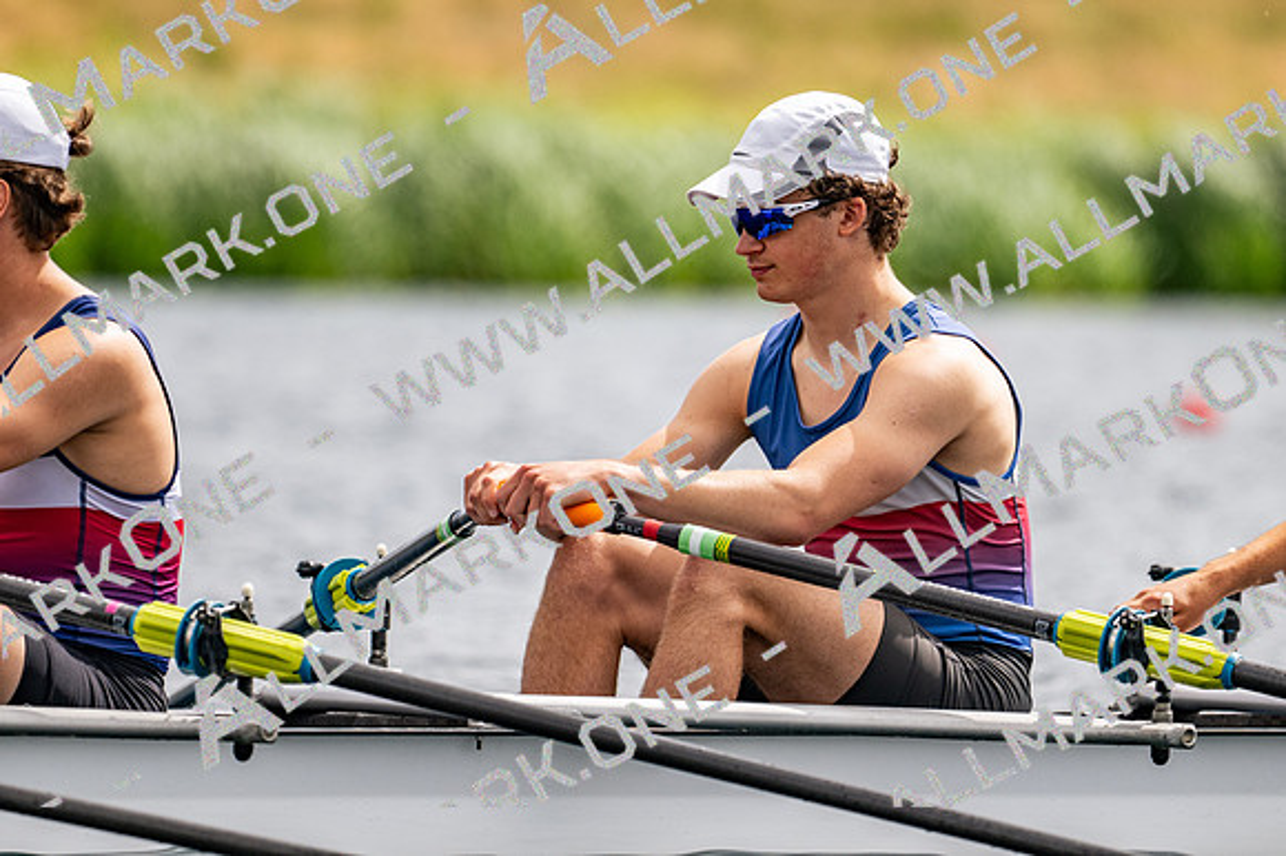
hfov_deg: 3.4
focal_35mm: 600
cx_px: 643
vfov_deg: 2.3
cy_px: 428
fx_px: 21420
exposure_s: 1/2500
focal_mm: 400
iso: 220
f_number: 4.5
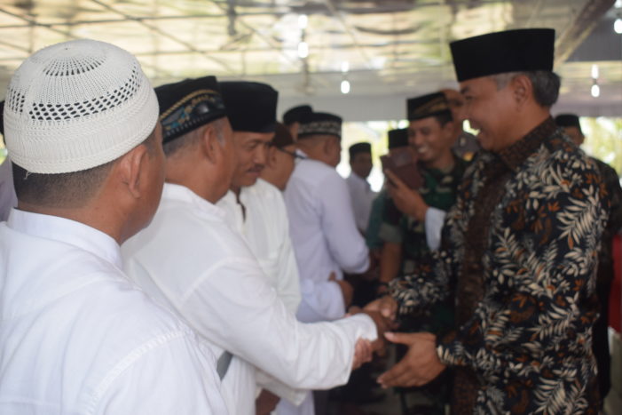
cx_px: 311
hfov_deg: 43.6
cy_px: 208
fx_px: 777
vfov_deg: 29.9
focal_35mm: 45
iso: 250
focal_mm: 30
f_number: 5.6
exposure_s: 1/125
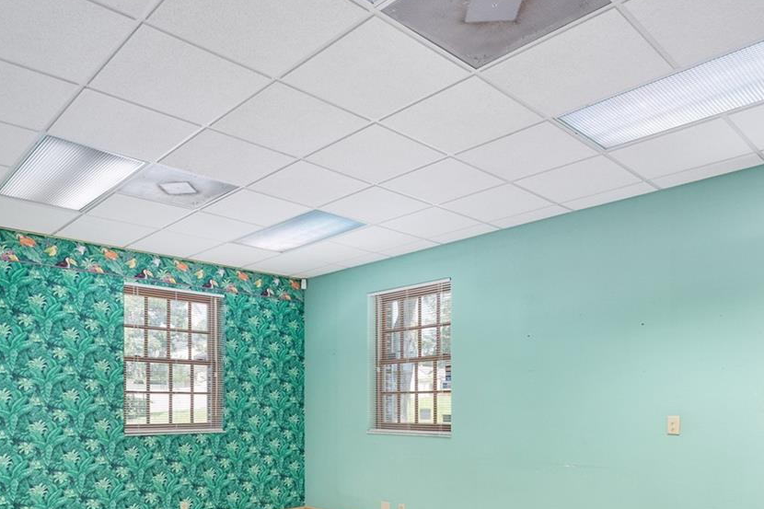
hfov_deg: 67.2
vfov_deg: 45.6
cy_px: 405
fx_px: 573
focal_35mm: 27
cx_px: 344
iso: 400
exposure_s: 1/3
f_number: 7.1
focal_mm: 14
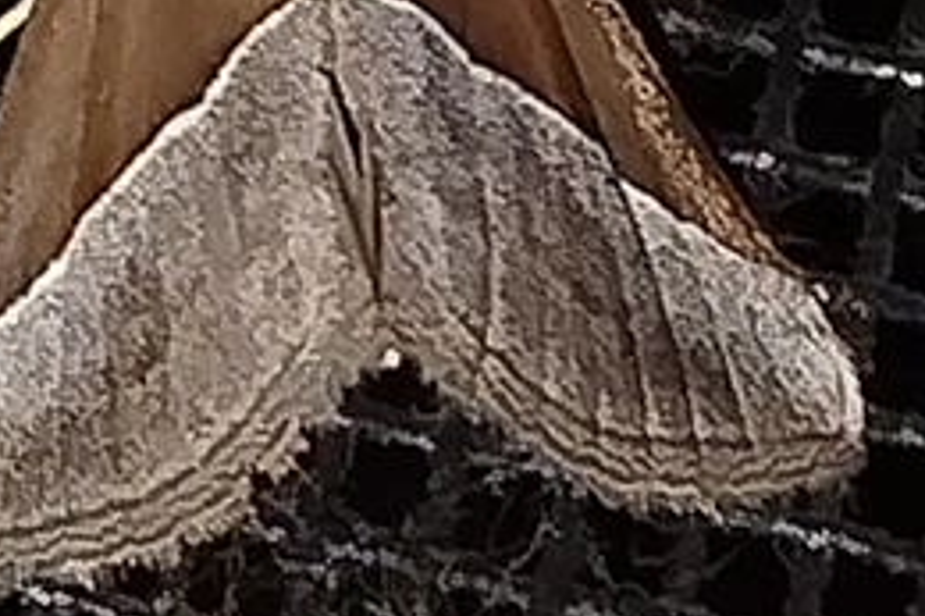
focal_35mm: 368
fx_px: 9449
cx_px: 288
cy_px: 14
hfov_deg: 5.6
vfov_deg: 3.7
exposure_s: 1/50
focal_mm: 5.31
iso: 125
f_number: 1.7
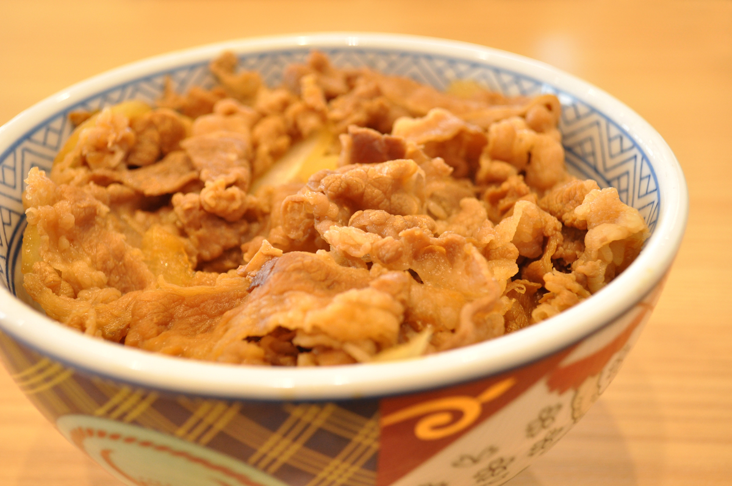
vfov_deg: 28.0
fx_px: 975
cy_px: 243
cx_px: 366
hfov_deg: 41.2
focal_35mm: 48
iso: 800
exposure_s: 1/100
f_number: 5.6
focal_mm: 32
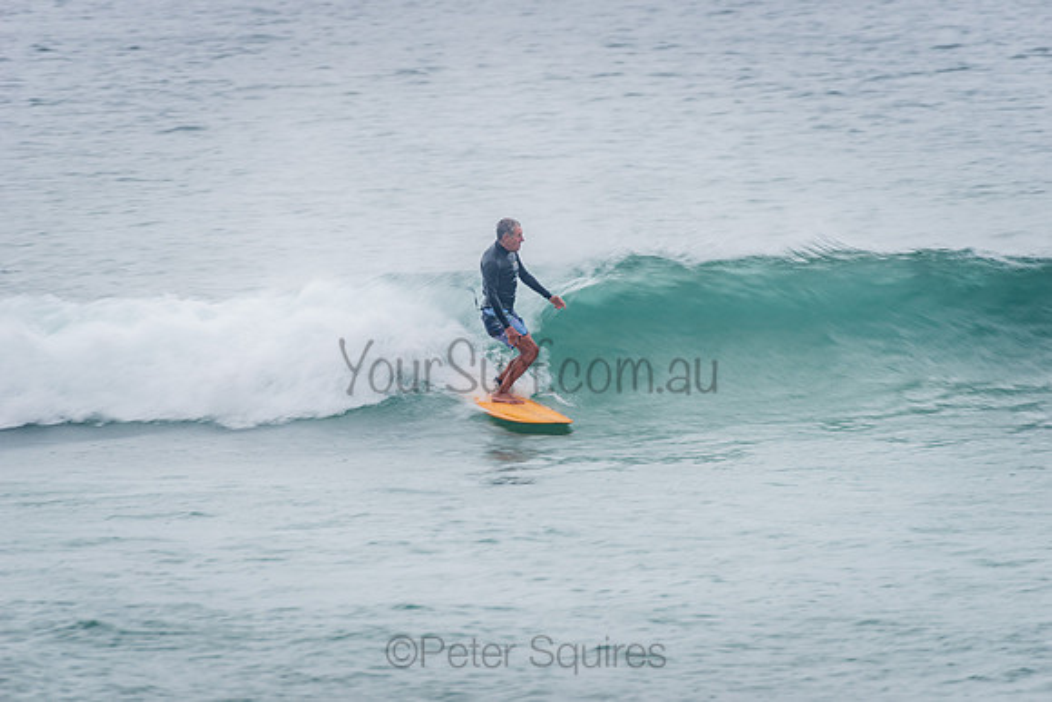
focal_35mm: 500
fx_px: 14614
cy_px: 351
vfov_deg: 2.8
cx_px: 526
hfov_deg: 4.1
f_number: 7.1
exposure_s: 1/30
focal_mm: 500
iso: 64
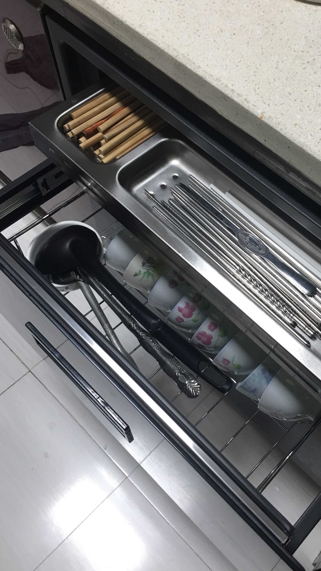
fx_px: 545
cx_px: 230
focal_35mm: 36
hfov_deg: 32.4
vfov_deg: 55.2
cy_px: 264
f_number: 2.2
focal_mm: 4.15
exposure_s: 1/17
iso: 50
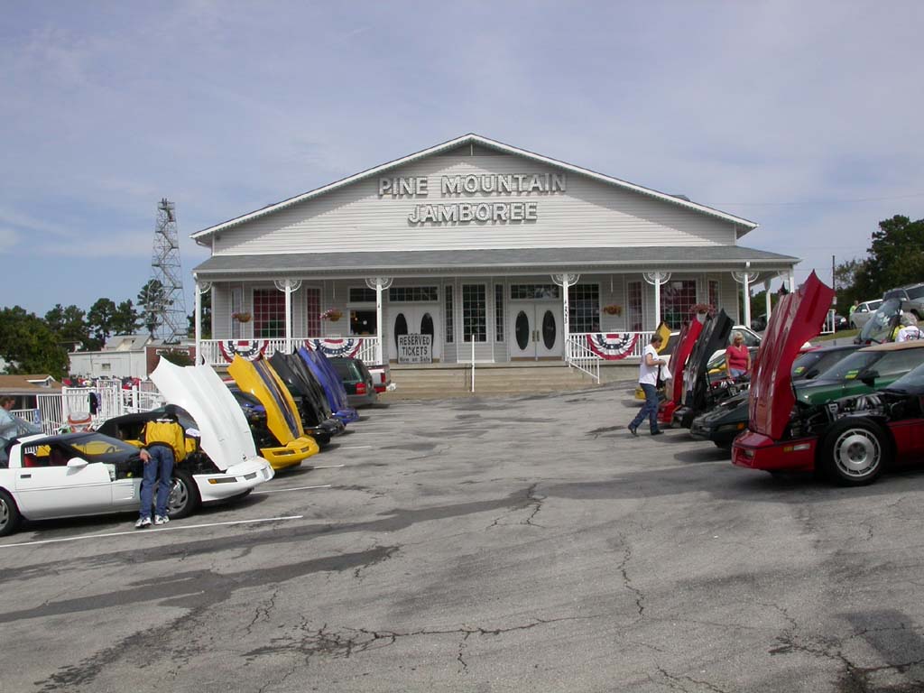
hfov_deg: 49.0
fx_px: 1014
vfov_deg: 37.7
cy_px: 346
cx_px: 462
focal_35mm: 38
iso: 100
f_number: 7.5
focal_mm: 7.85
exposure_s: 1/507
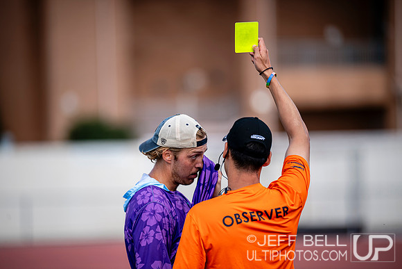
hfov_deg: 7.4
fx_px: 3127
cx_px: 201
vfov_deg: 4.9
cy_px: 134
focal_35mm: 280
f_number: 3.2
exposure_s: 1/1000
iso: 100
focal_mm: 280
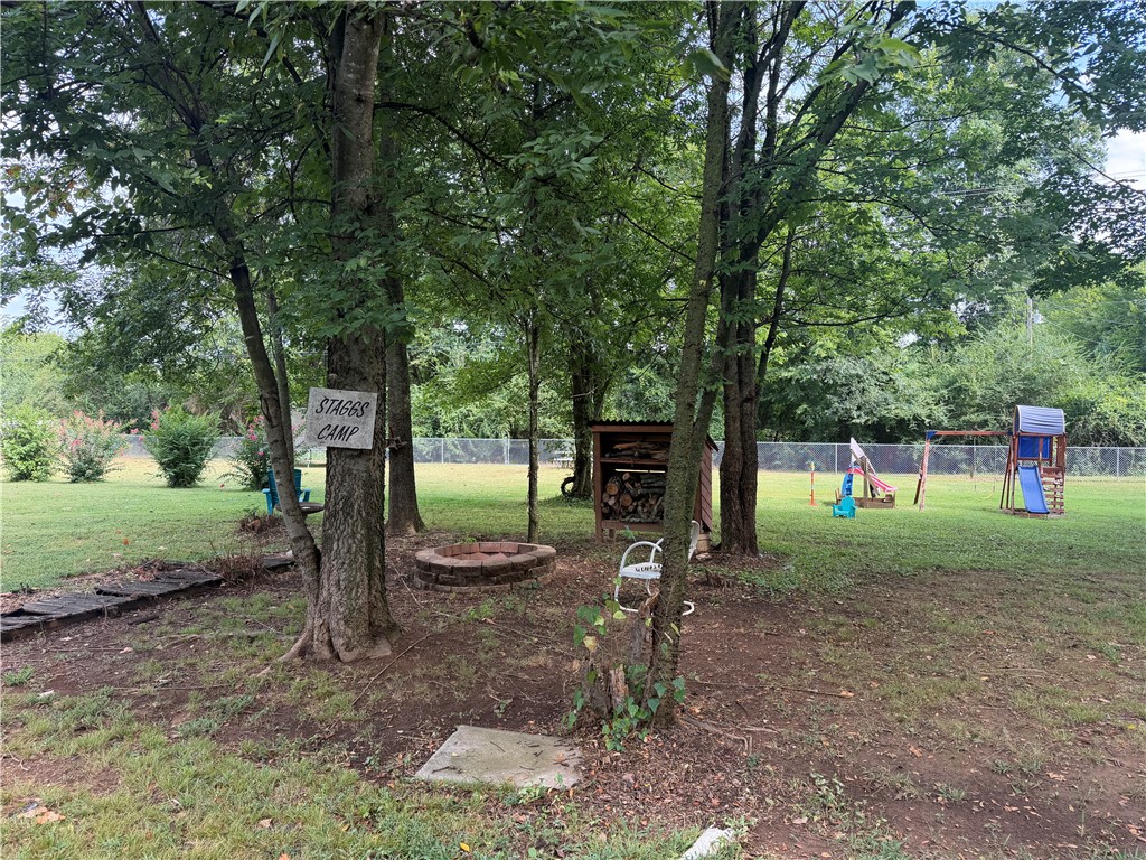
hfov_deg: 71.6
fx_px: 795
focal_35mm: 24
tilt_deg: -2.3
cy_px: 430
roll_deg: +1.2
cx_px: 573
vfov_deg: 56.8
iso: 100
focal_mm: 6.76
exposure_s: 1/299
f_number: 1.78
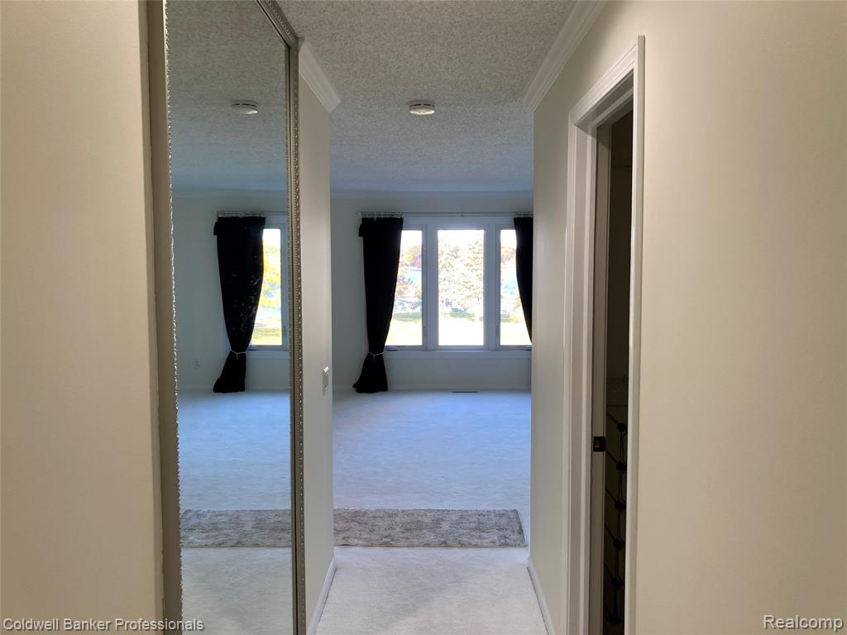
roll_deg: -1.1
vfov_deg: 49.7
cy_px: 318
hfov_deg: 63.4
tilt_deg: -3.5
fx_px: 685
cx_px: 424
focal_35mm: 28
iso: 50
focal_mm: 3.99
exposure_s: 1/60
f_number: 1.8
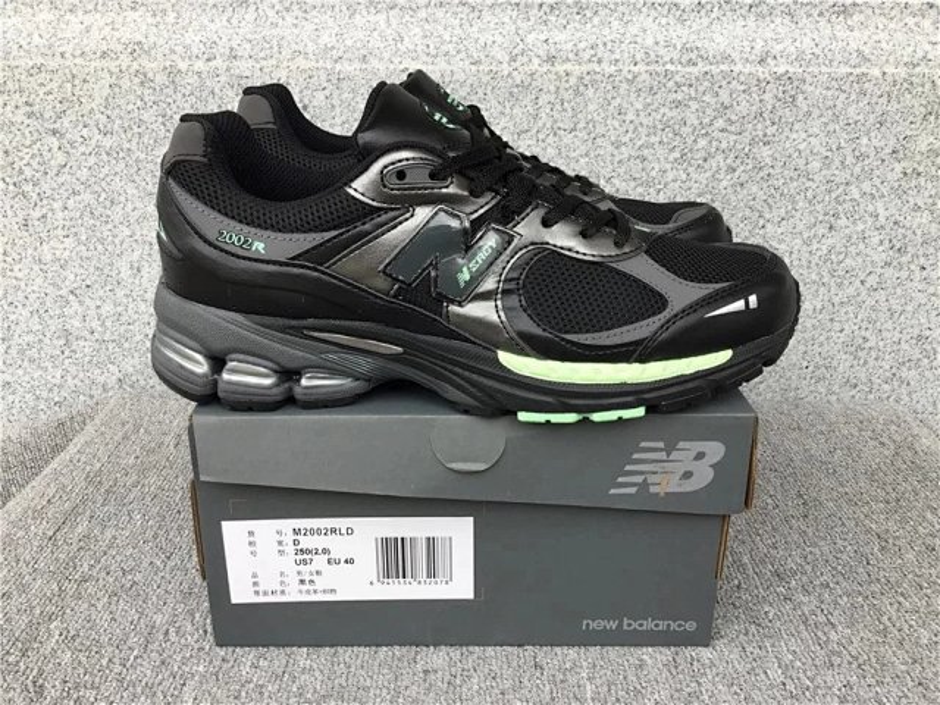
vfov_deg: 45.4
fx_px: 842
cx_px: 470
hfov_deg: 58.4
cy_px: 352
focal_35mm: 31
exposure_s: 1/100
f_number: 2.4
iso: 25
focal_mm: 3.3
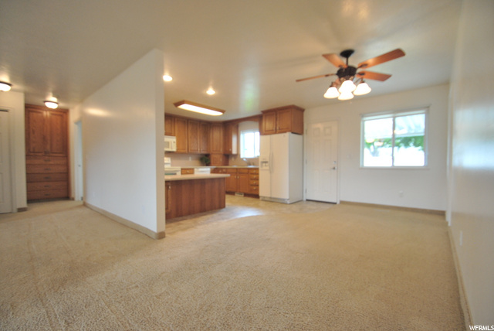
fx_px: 206
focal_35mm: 15
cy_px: 166
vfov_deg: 77.4
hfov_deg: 100.3
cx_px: 247
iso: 400
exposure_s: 1/60
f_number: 3.5
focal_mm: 10
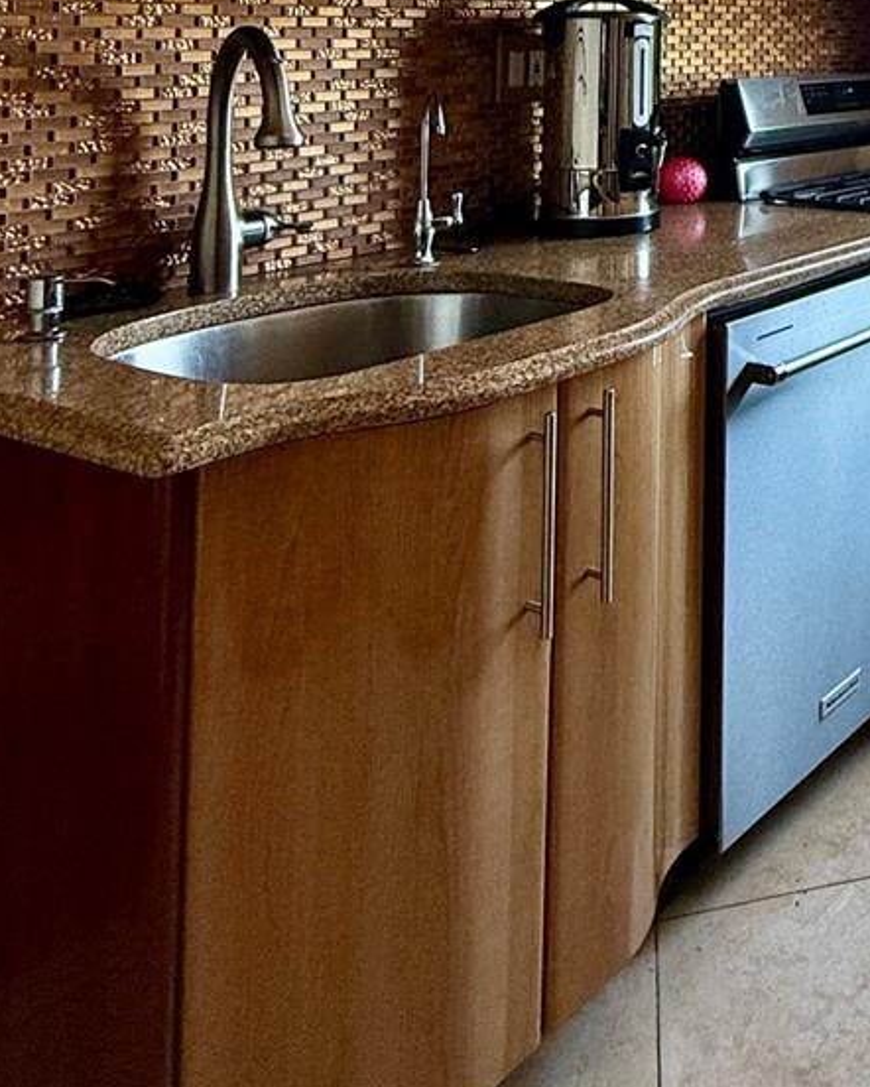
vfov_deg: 41.6
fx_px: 1222
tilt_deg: +2.0
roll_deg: -0.8
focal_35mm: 38
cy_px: 0
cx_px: 1029
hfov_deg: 32.7
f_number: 2.2
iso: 125
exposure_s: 1/99
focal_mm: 2.22
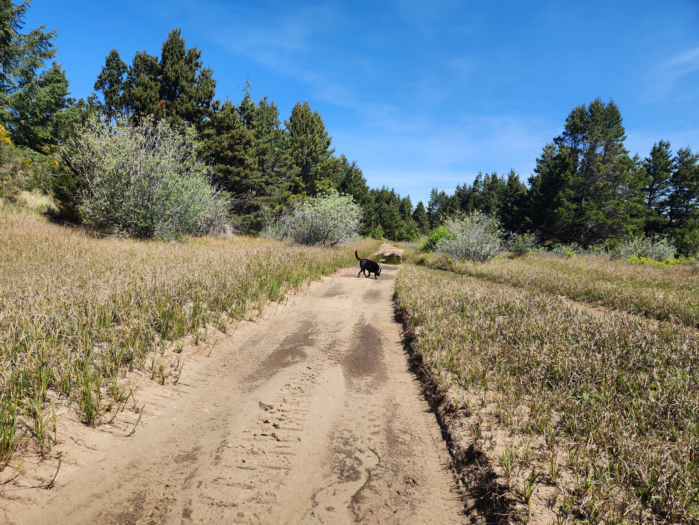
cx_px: 350
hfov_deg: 73.9
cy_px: 262
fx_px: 464
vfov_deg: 58.9
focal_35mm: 23
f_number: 1.8
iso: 20
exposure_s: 1/1170
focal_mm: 5.4
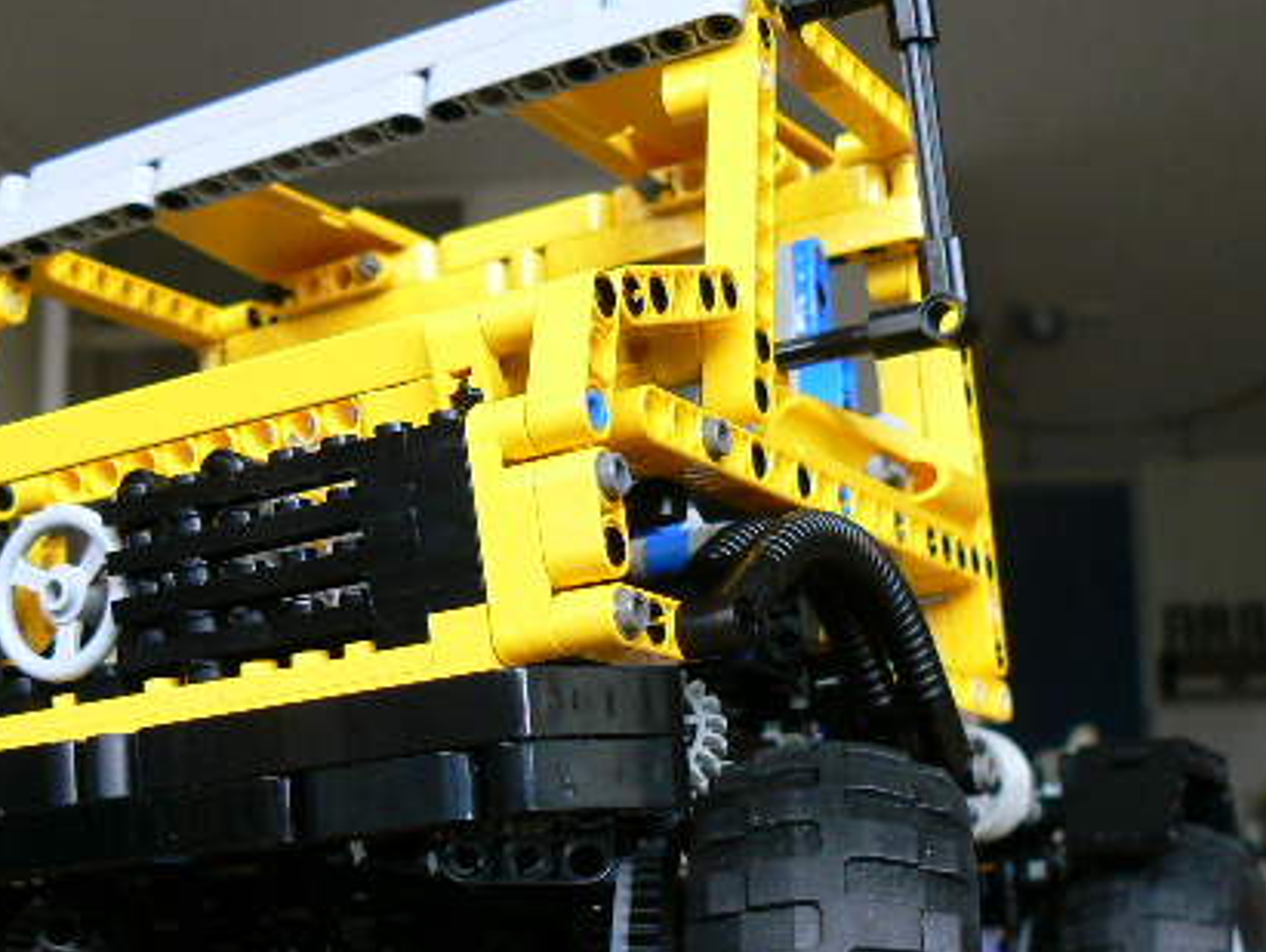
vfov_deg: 26.0
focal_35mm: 56
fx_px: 2050
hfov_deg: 34.2
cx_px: 524
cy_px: 635
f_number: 3.2
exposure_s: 1/25
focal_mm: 6
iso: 100
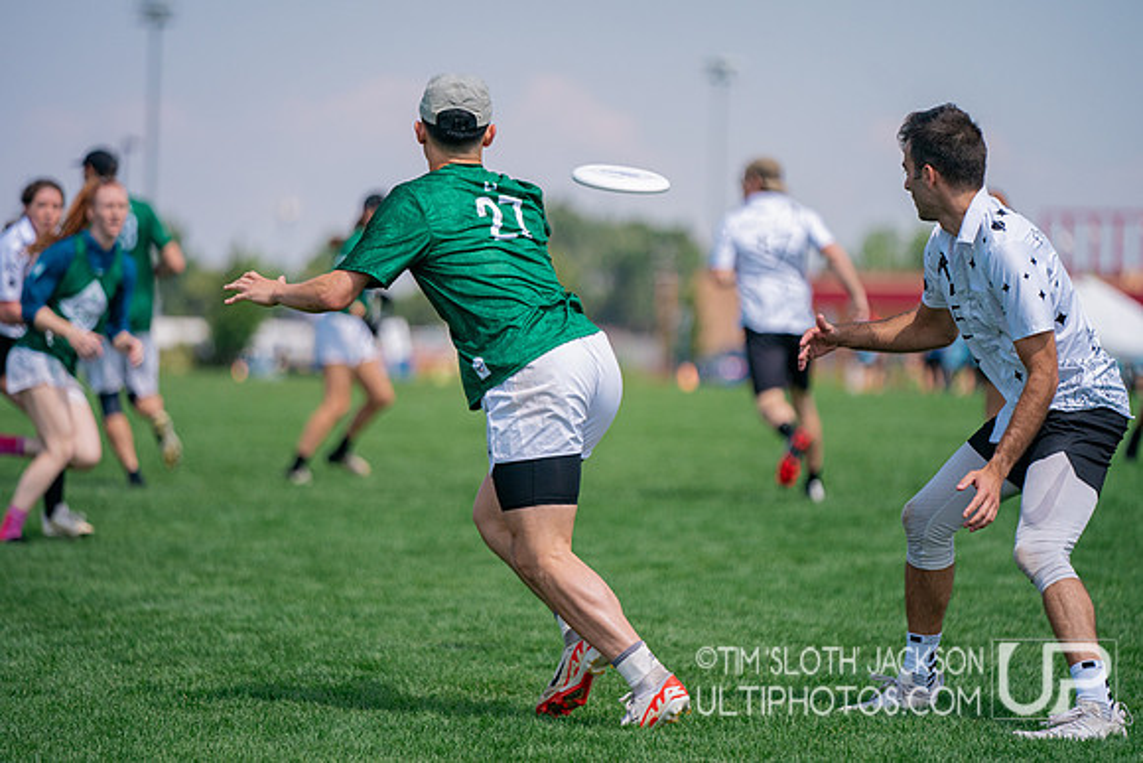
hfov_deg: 10.3
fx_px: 6351
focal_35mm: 200
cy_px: 382
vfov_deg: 6.9
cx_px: 572
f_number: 2.8
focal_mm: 200
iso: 640
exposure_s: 1/10000
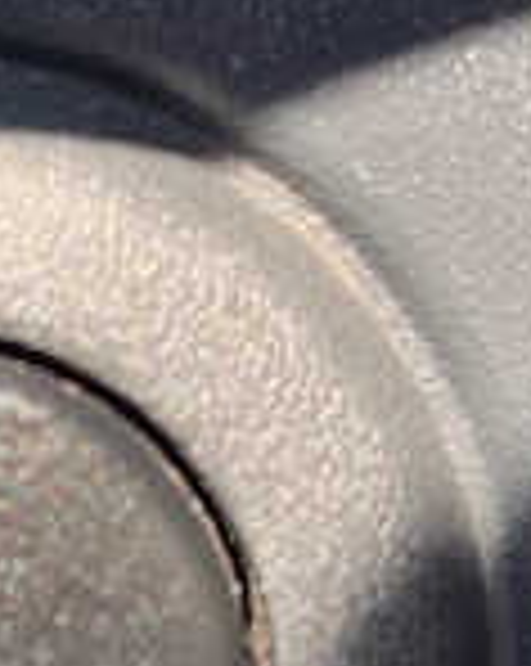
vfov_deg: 17.4
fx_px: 2165
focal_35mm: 110
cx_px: -54
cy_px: 450
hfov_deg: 13.7
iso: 50
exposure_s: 1/397
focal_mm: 5.1
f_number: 1.6
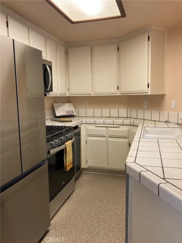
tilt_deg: -5.8
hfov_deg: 49.7
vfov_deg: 63.4
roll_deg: +1.8
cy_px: 122
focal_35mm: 28
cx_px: 91
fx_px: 196
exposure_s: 1/60
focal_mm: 3.99
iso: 125
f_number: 1.8
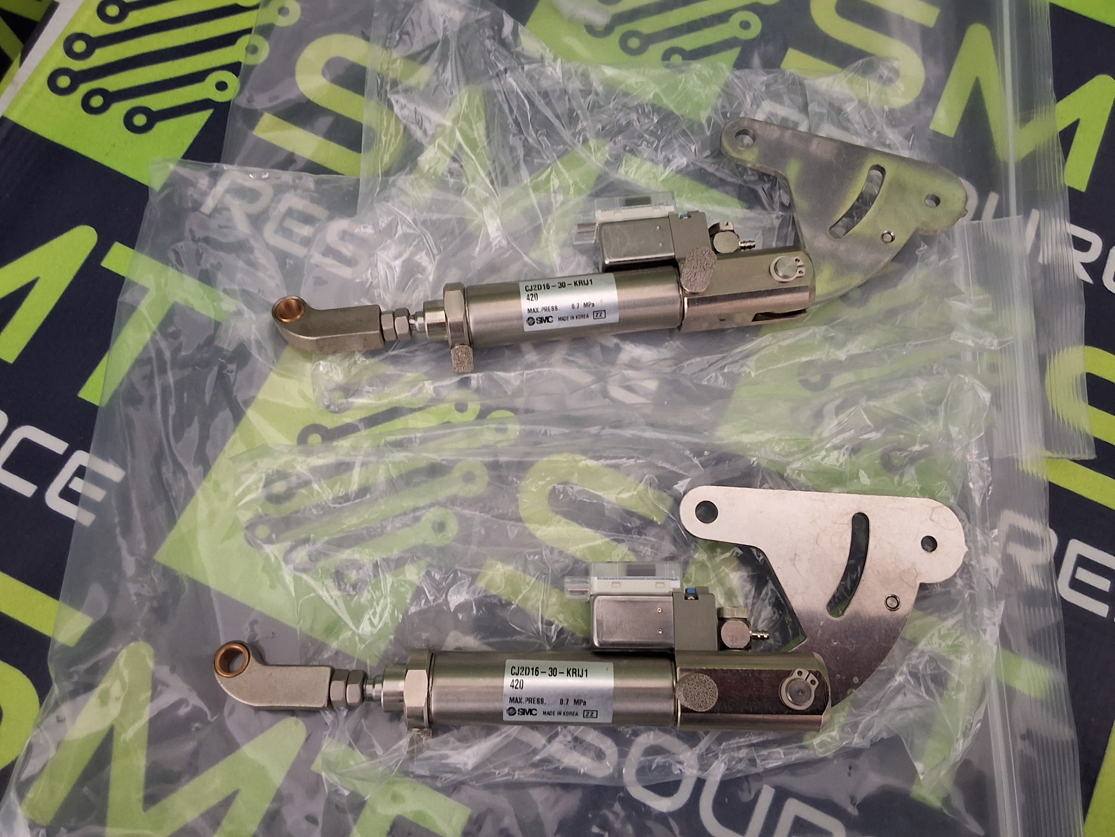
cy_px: 418
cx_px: 558
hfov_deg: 63.4
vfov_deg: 49.7
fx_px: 902
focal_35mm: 28
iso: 320
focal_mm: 2.91
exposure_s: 1/24
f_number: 1.9
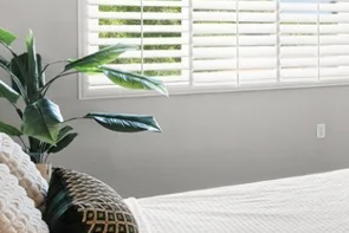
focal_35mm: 59
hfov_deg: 27.3
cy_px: 35
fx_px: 572
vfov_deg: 22.6
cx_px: 473
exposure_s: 1/8
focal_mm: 17
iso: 400
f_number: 8
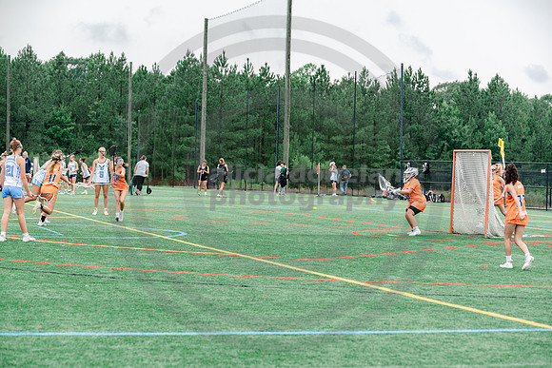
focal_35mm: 100
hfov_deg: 20.4
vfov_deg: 13.7
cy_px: 184
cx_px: 276
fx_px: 1534
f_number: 4.5
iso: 250
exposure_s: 1/320
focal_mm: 100
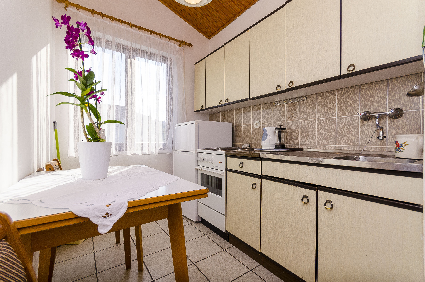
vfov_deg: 77.1
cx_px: 212
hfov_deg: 100.5
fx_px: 177
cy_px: 141
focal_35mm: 15
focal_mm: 10
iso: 200
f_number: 8
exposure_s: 1/250
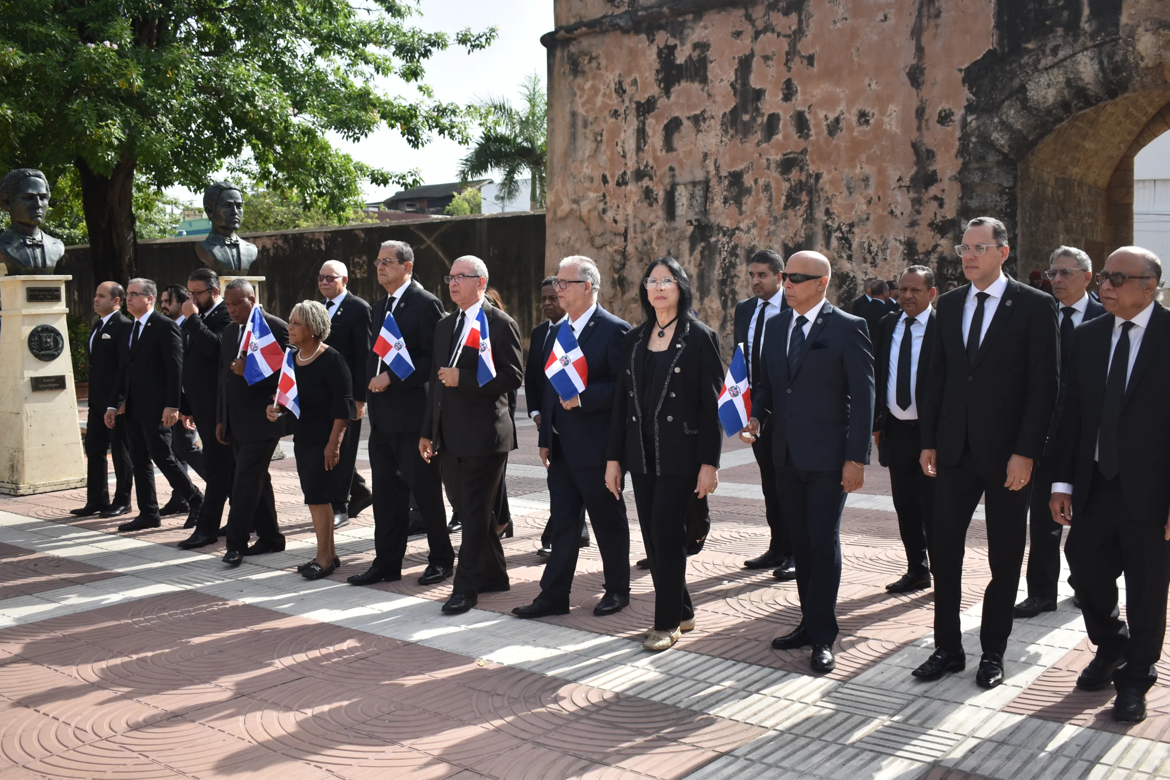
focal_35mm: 36
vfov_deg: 36.9
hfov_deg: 53.1
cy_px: 390
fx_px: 1170
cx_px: 585
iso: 100
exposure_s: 1/500
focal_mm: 24
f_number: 3.8
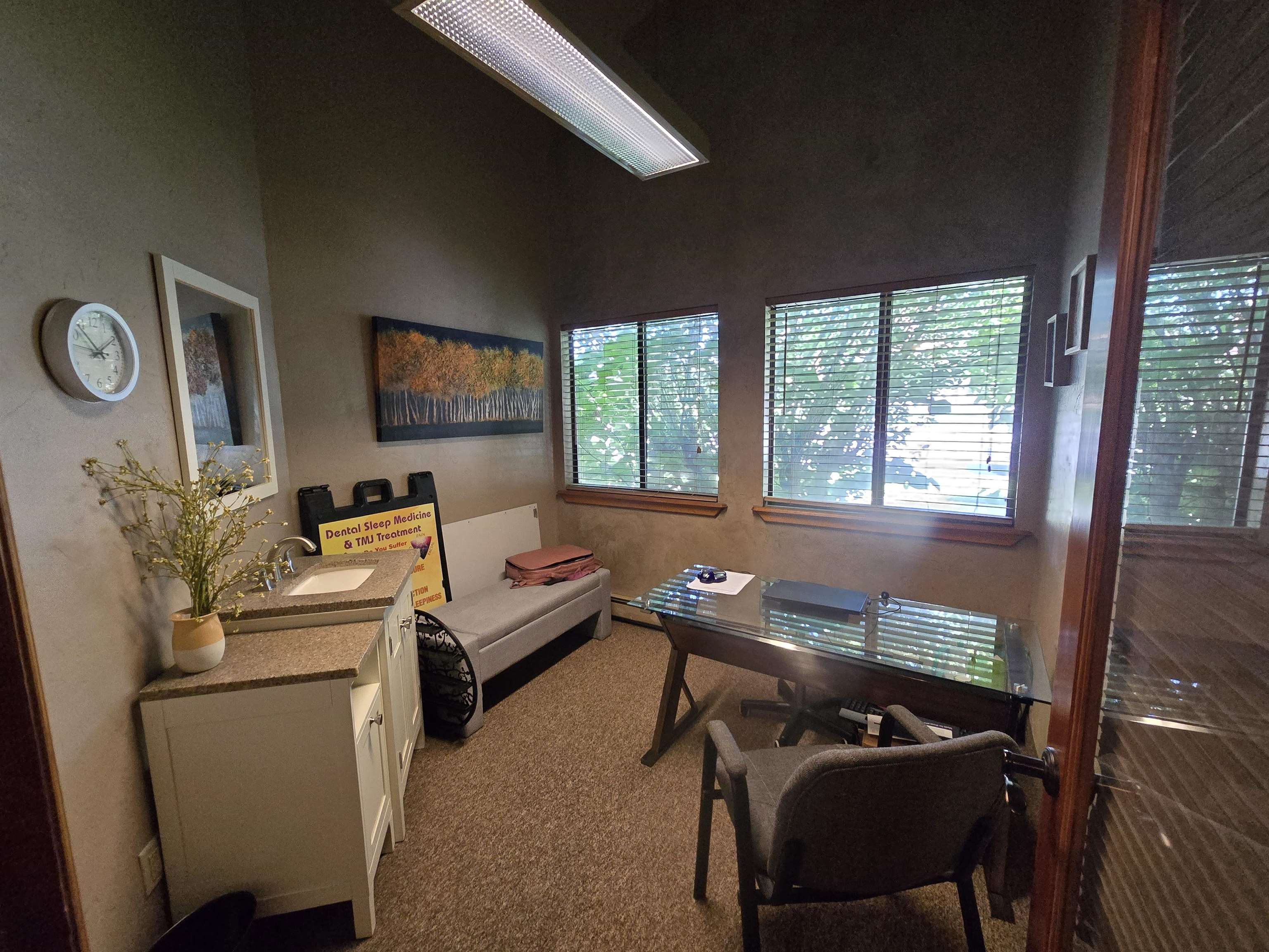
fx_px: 477
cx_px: 634
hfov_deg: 106.2
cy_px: 476
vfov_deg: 89.9
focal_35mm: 13
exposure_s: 1/60
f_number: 2.2
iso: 1000
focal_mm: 2.2
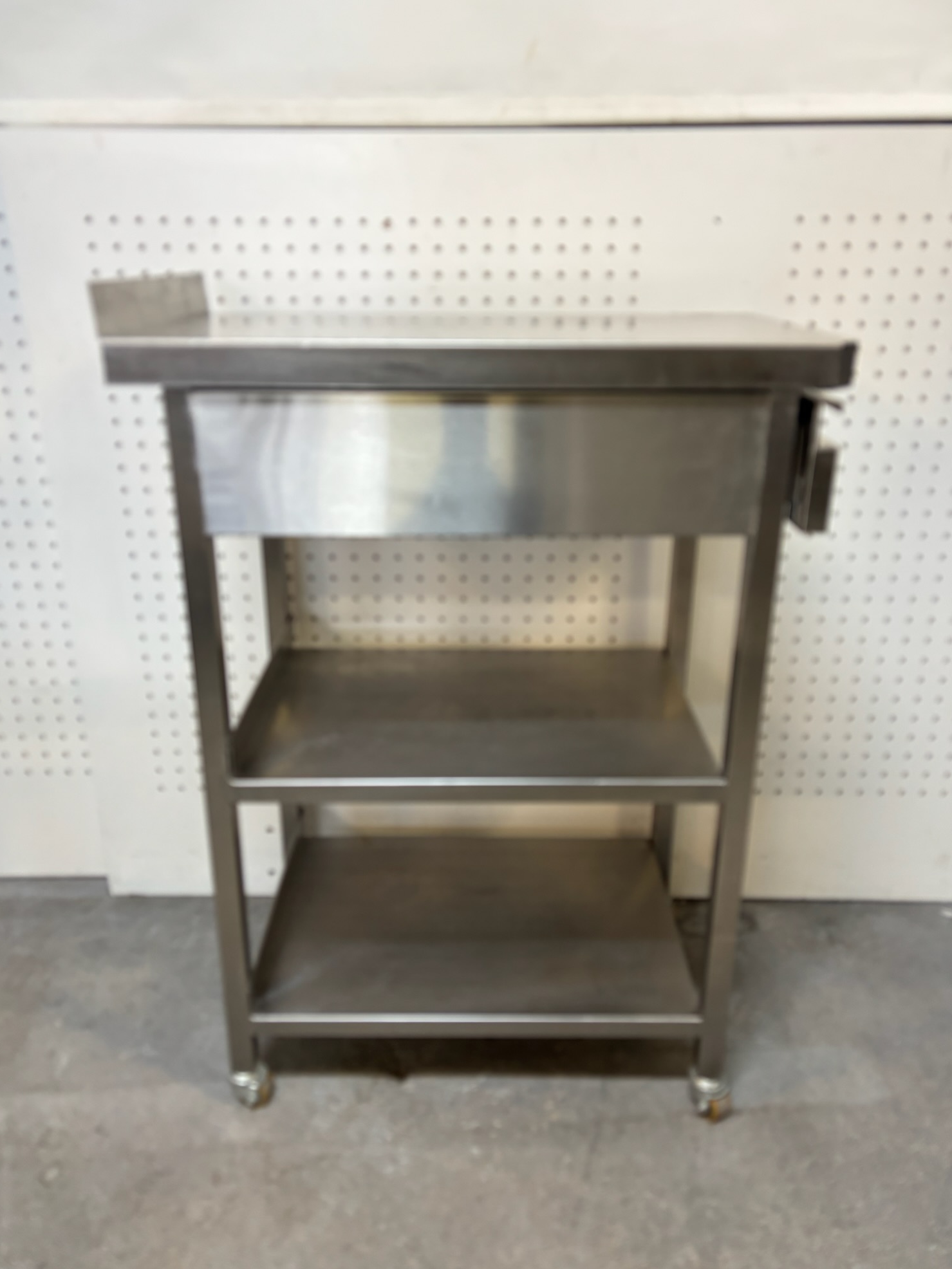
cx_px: 466
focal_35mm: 27
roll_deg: -0.3
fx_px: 990
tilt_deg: -21.3
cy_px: 628
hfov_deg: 51.4
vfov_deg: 65.3
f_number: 1.6
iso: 200
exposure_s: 1/50
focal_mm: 5.96
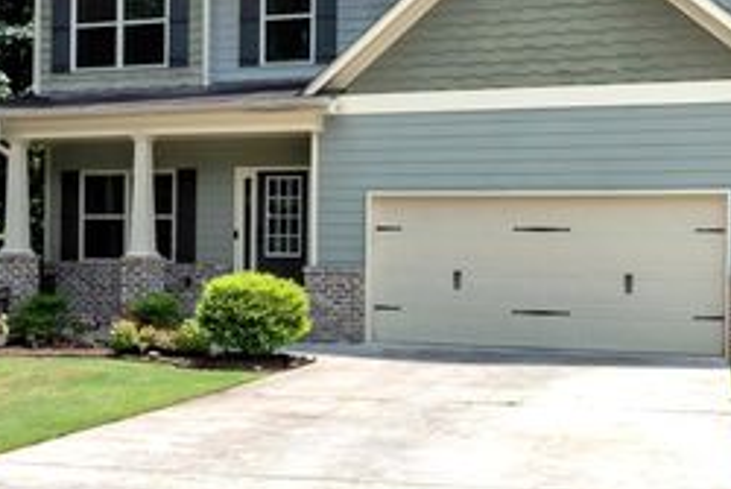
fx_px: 772
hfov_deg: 50.7
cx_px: 366
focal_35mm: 38
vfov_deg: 33.1
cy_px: 41
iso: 500
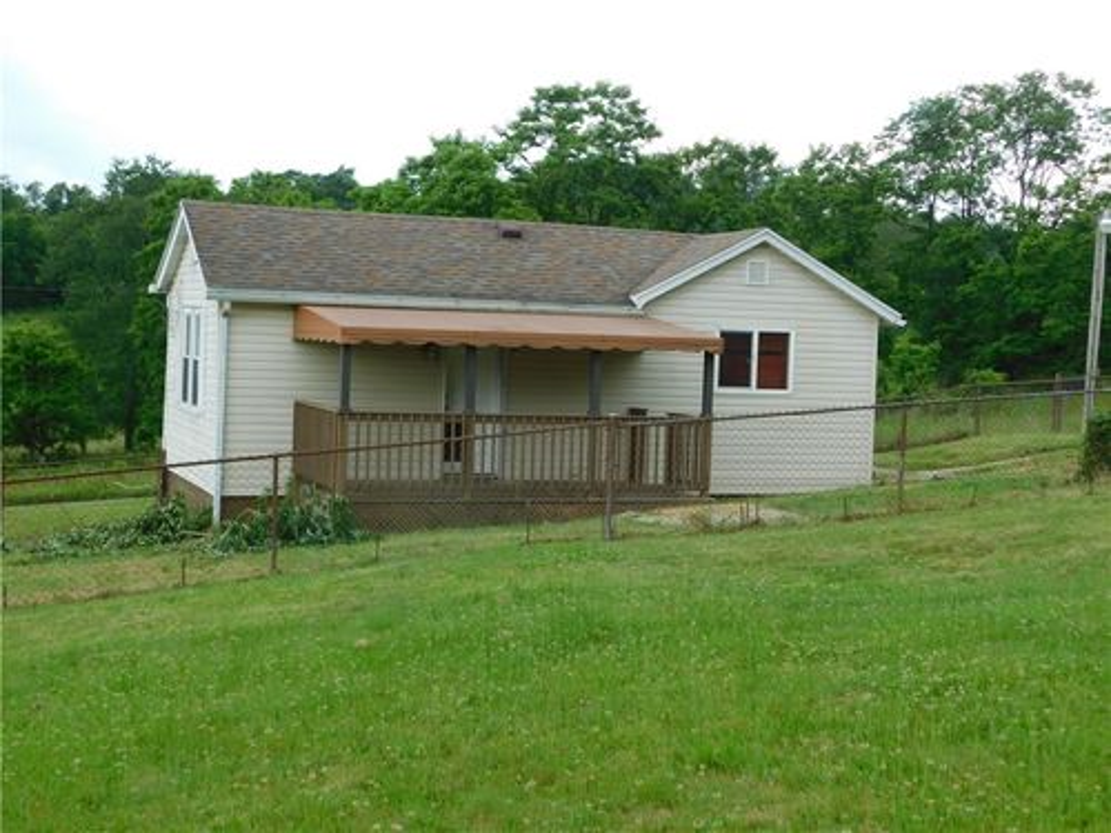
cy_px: 416
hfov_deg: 37.5
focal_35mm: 51
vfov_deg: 28.6
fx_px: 1637
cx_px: 556
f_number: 3.8
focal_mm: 9
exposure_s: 1/200
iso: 125
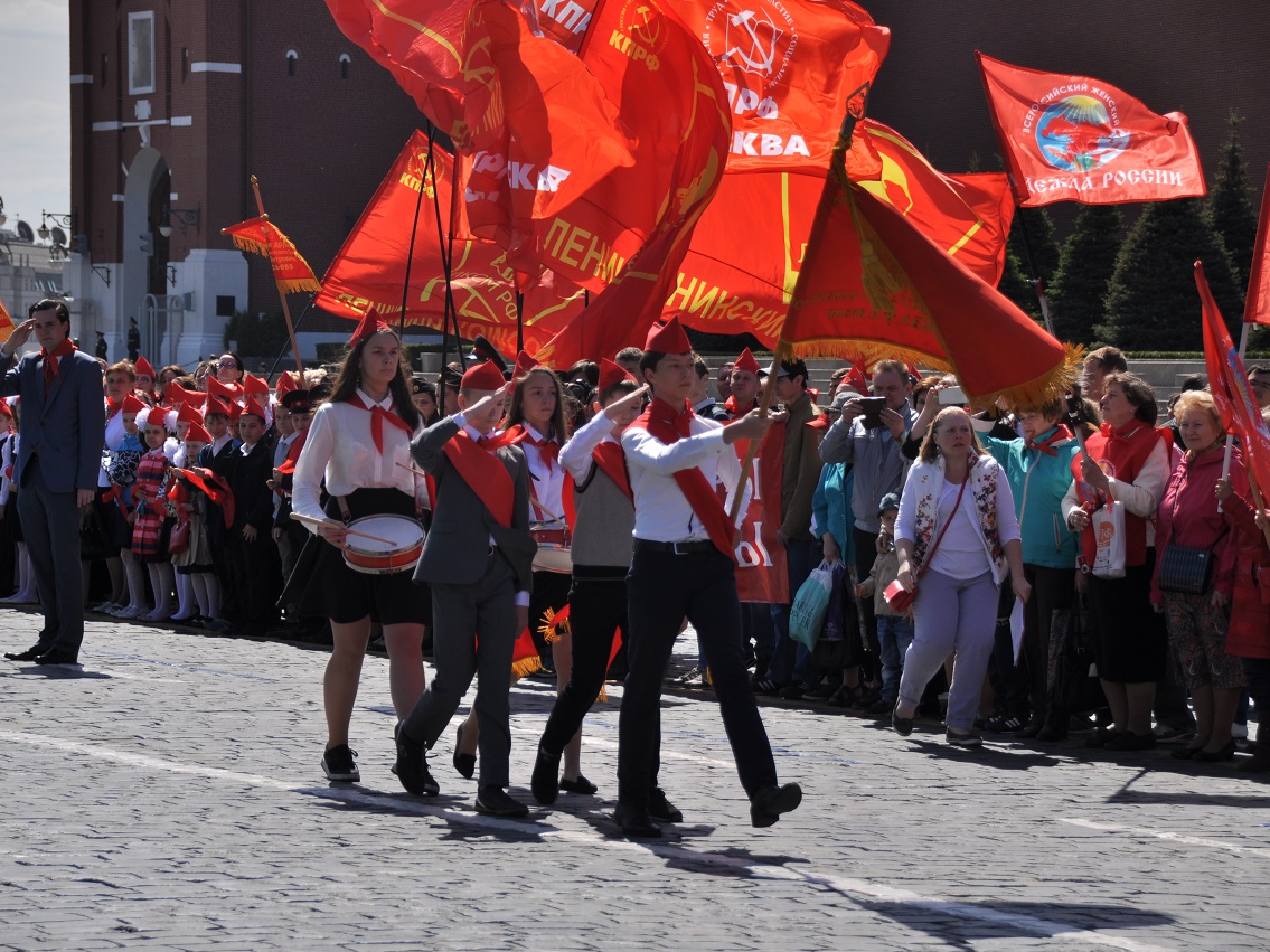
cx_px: 652
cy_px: 476
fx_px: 5393
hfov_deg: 13.4
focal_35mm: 147
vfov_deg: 10.1
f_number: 5.3
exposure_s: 1/1000
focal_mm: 90
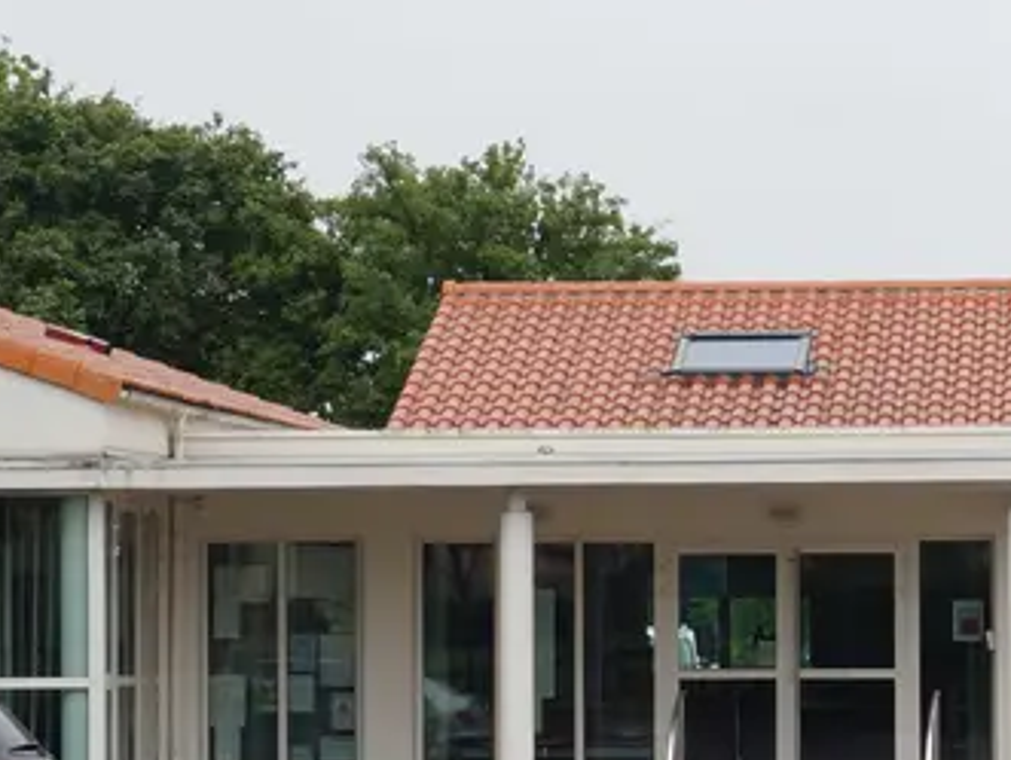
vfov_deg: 8.9
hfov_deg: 11.8
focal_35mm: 167
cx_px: 794
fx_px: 4883
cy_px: 562
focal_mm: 30
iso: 100
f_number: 9
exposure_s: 1/125
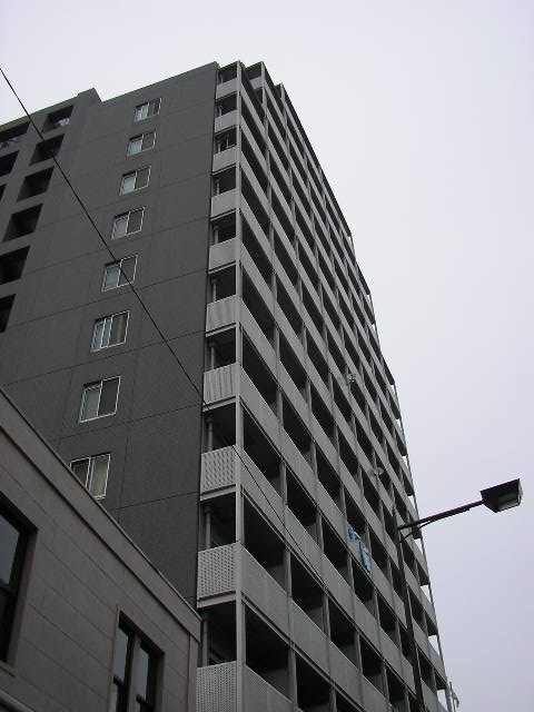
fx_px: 782
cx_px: 267
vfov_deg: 49.0
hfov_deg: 37.7
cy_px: 356
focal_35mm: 38
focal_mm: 5.8
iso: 71
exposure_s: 1/982
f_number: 4.1
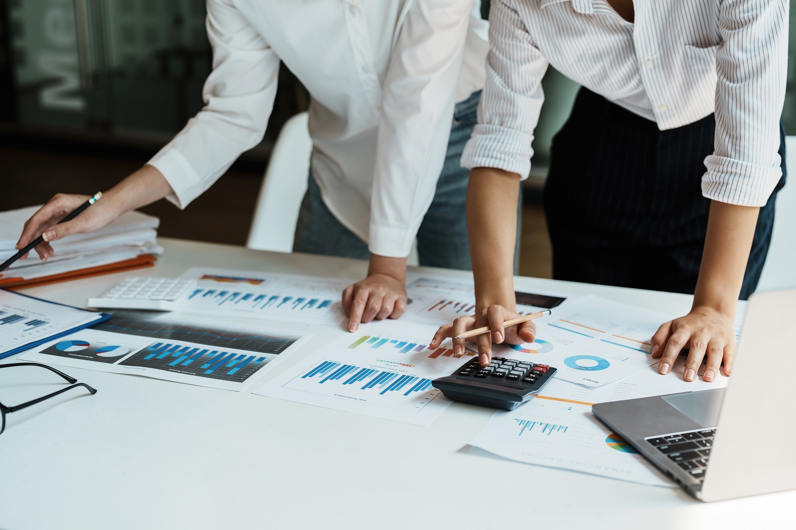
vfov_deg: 27.0
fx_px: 1105
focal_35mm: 50
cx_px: 398
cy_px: 265
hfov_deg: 39.6
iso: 100
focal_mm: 50
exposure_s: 1/400
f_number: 2.8
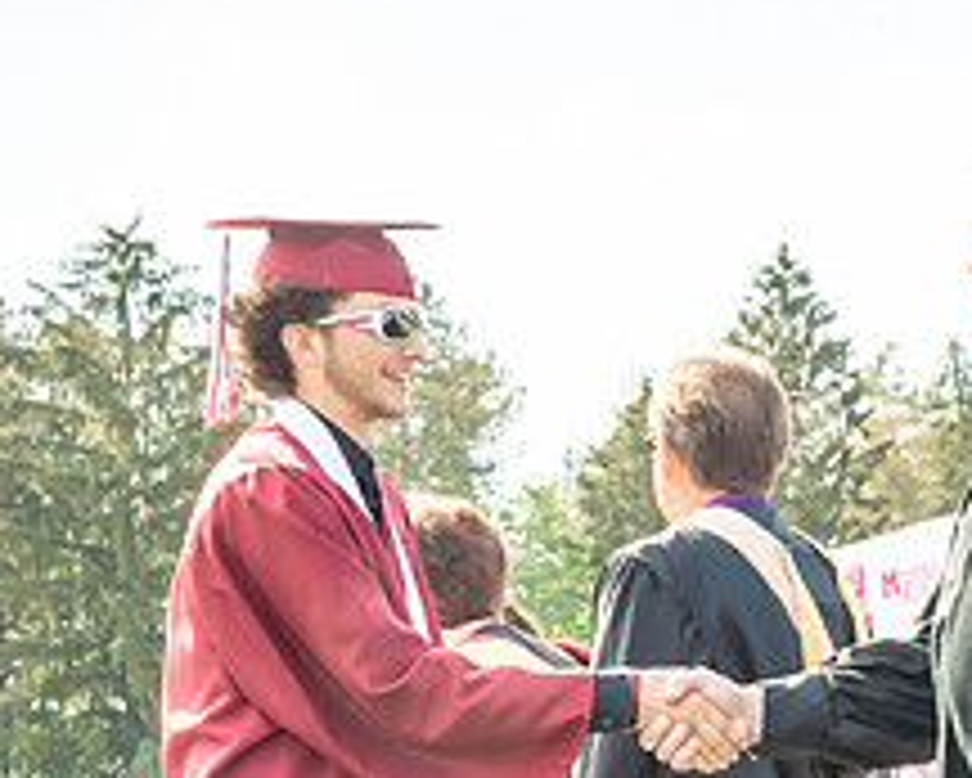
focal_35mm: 119
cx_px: 749
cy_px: 872
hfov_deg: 16.1
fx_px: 3425
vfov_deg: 12.7
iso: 200
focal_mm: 27
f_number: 7.1
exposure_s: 1/500
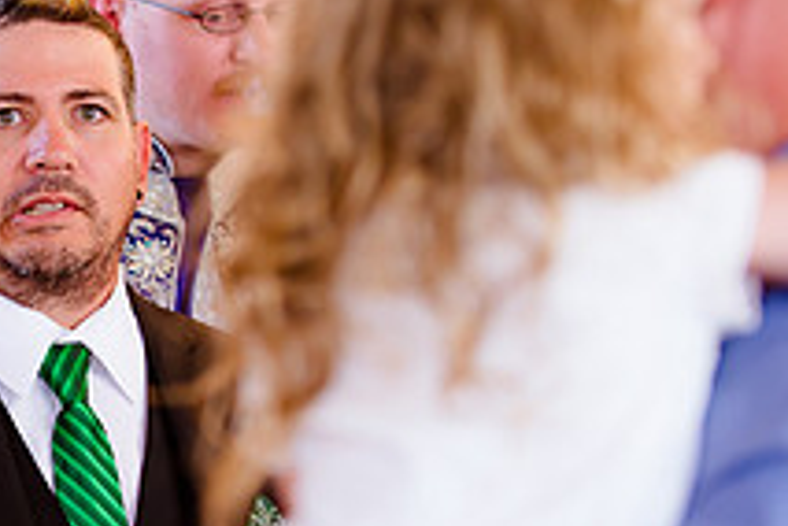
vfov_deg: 6.2
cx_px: -81
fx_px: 4881
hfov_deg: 9.1
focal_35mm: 223
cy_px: 374
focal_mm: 82
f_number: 2.8
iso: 800
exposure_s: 1/80
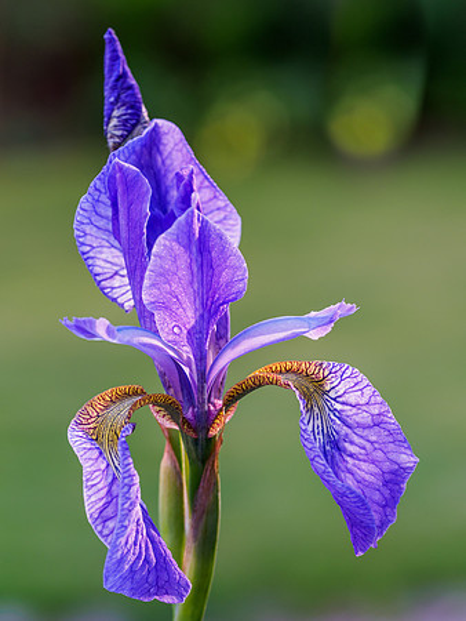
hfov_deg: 12.4
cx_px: 233
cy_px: 310
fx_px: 2152
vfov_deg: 16.4
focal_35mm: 120
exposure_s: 1/40
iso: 200
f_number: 4.5
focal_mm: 60
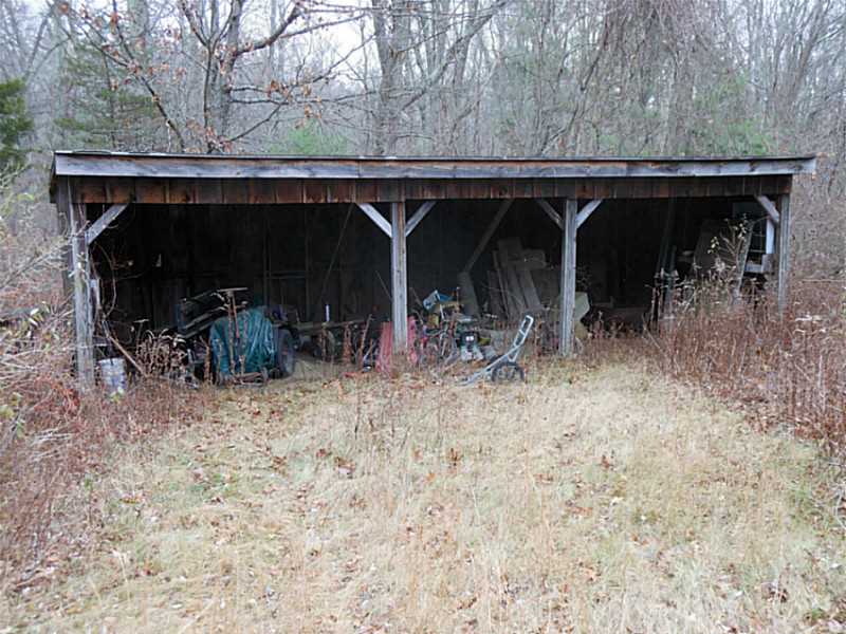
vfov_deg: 37.7
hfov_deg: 49.0
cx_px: 423
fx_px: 929
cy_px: 317
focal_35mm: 38
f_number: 3.6
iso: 250
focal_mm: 6.8
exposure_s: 1/30
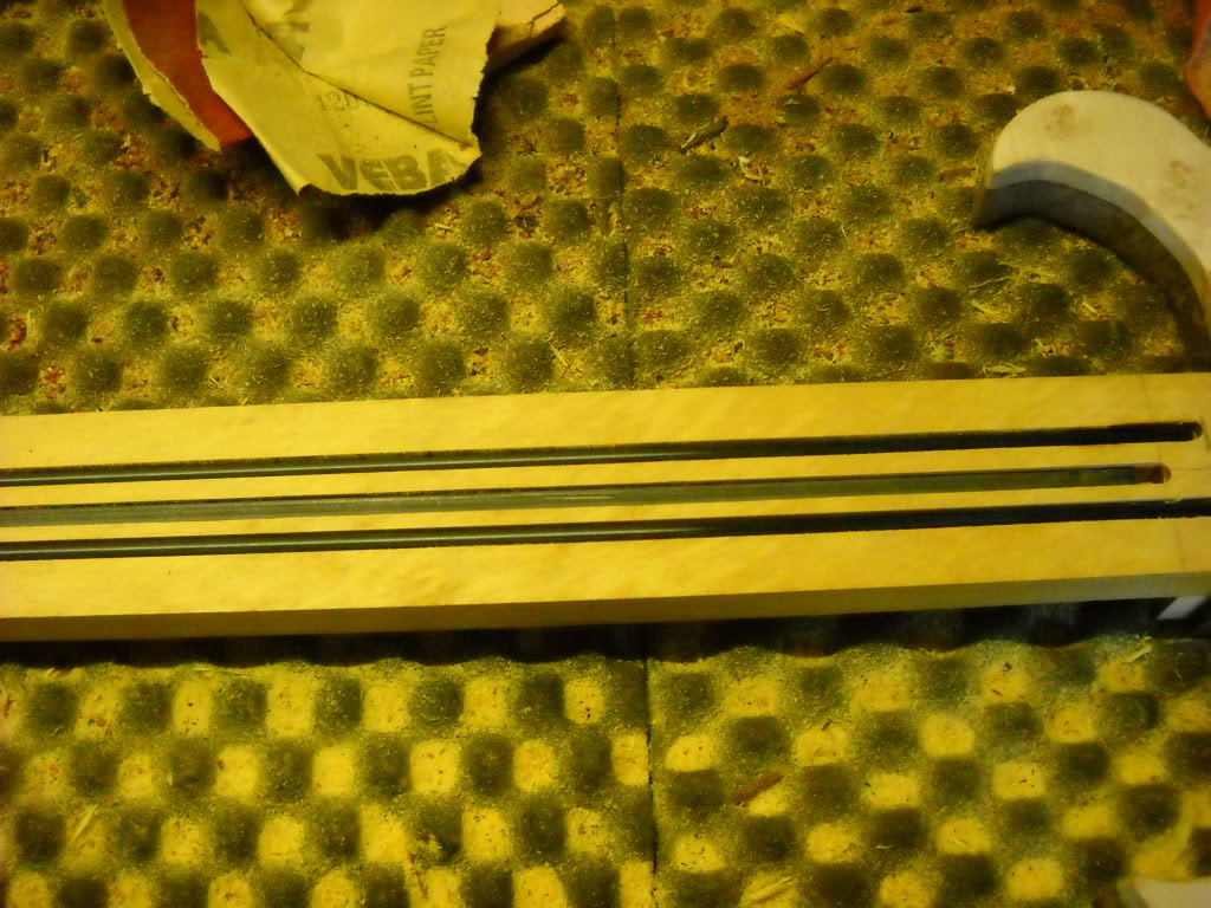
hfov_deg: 45.8
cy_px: 454
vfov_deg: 35.1
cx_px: 606
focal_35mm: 41
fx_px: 1434
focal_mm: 6.7
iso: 800
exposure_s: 1/52
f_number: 3.1
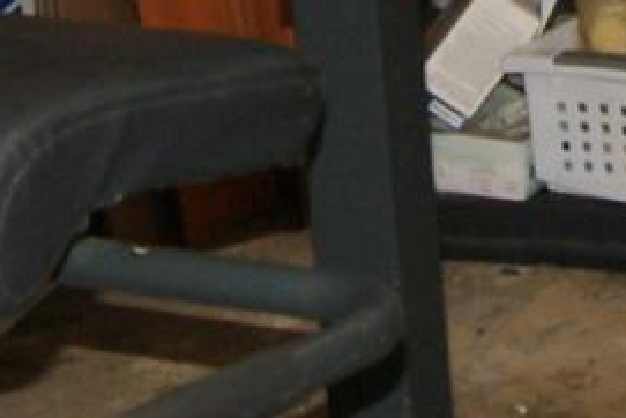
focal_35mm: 249
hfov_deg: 8.1
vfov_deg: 5.1
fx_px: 4332
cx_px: 917
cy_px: -969
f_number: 5.6
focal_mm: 22
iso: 400
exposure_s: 1/60
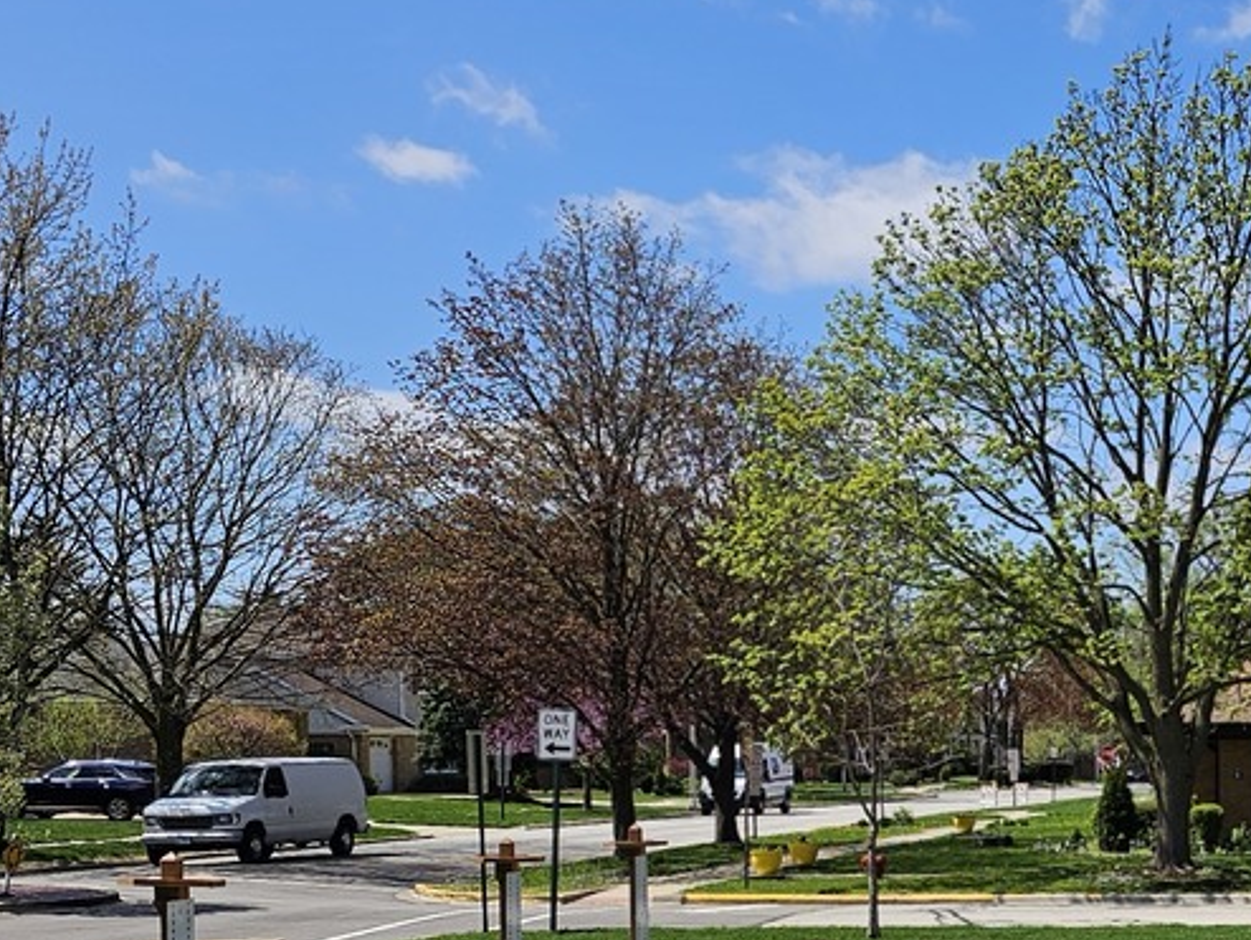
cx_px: 1446
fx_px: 2423
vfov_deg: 21.5
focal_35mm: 67
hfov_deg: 26.2
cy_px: 849
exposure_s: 1/1016
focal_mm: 6.3
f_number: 1.7
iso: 10
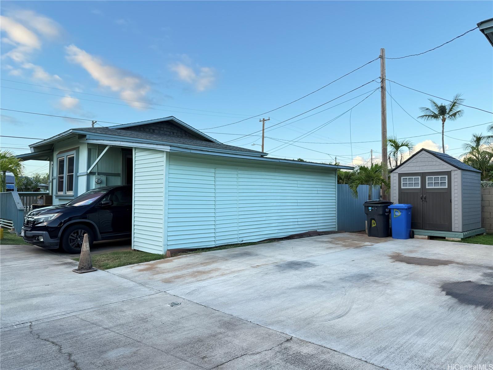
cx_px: 246
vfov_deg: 56.8
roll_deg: -0.1
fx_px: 342
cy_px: 185
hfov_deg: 71.6
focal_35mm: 24
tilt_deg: +2.7
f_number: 1.78
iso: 80
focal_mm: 6.76
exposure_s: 1/203
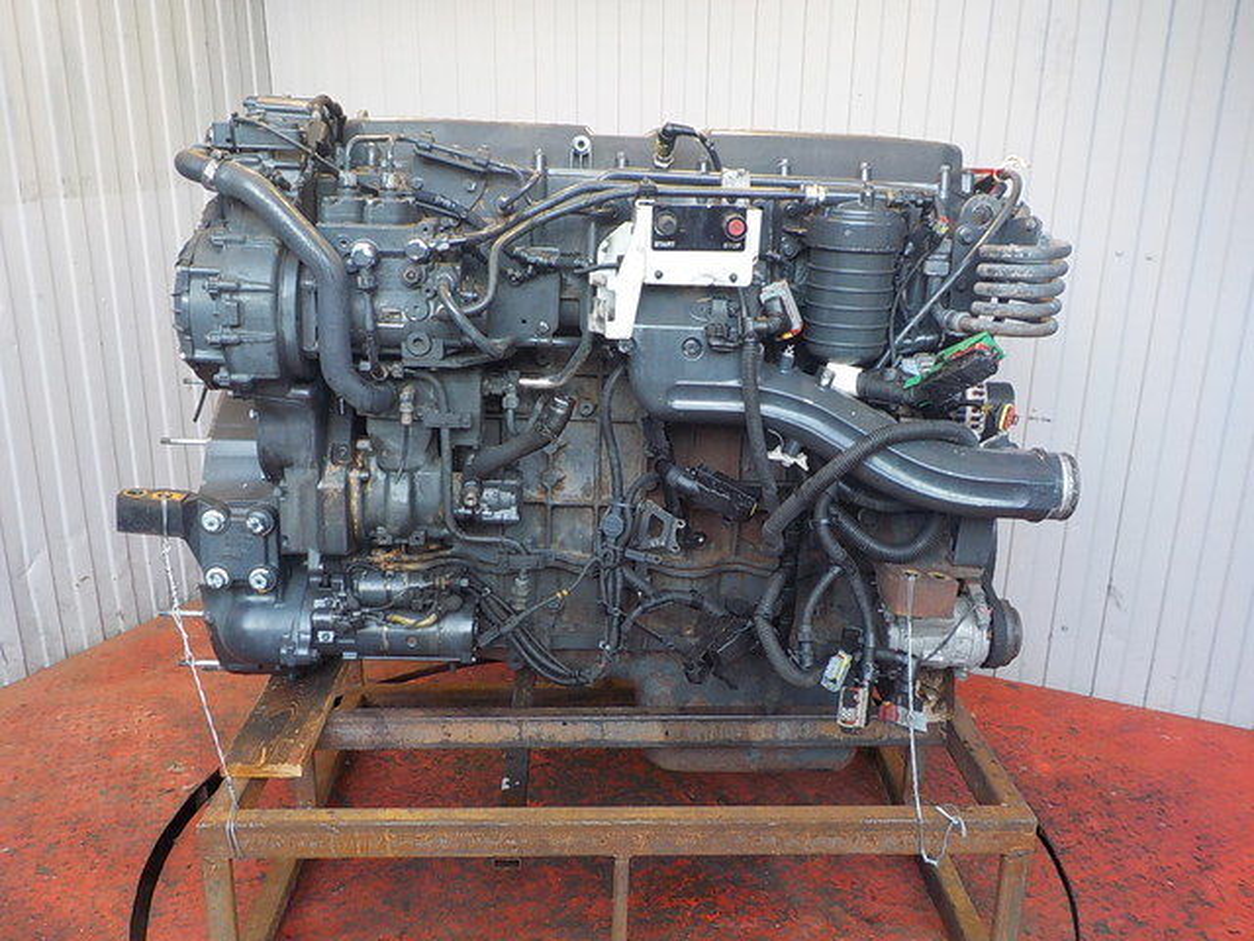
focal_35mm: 30
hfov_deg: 60.0
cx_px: 627
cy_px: 470
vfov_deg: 46.8
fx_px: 1087
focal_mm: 4.1
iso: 160
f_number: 3.3
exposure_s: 1/30
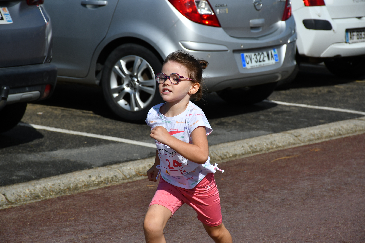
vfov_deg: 9.1
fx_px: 1521
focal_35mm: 150
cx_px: 182
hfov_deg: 13.7
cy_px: 122
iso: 200
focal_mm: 100
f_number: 7.1
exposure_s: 1/1600
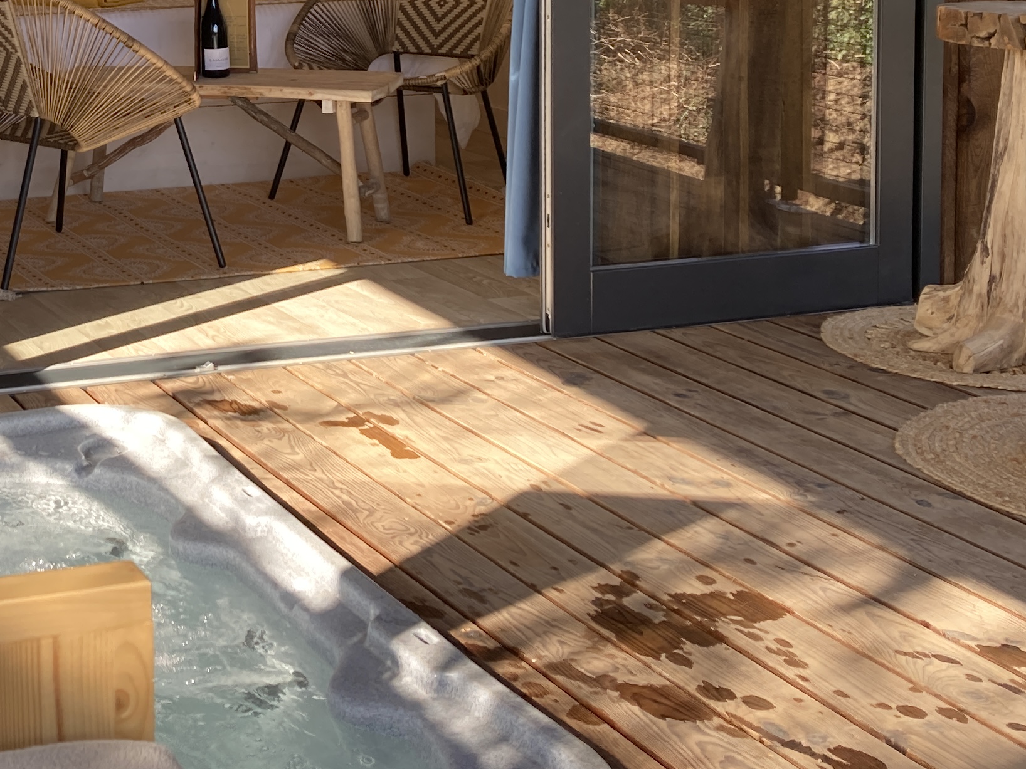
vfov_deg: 20.4
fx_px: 2045
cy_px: -60
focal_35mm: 69
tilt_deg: -2.2
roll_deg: +0.7
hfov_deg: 27.2
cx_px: 105
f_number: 1.8
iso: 20
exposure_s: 1/197
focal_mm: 3.99
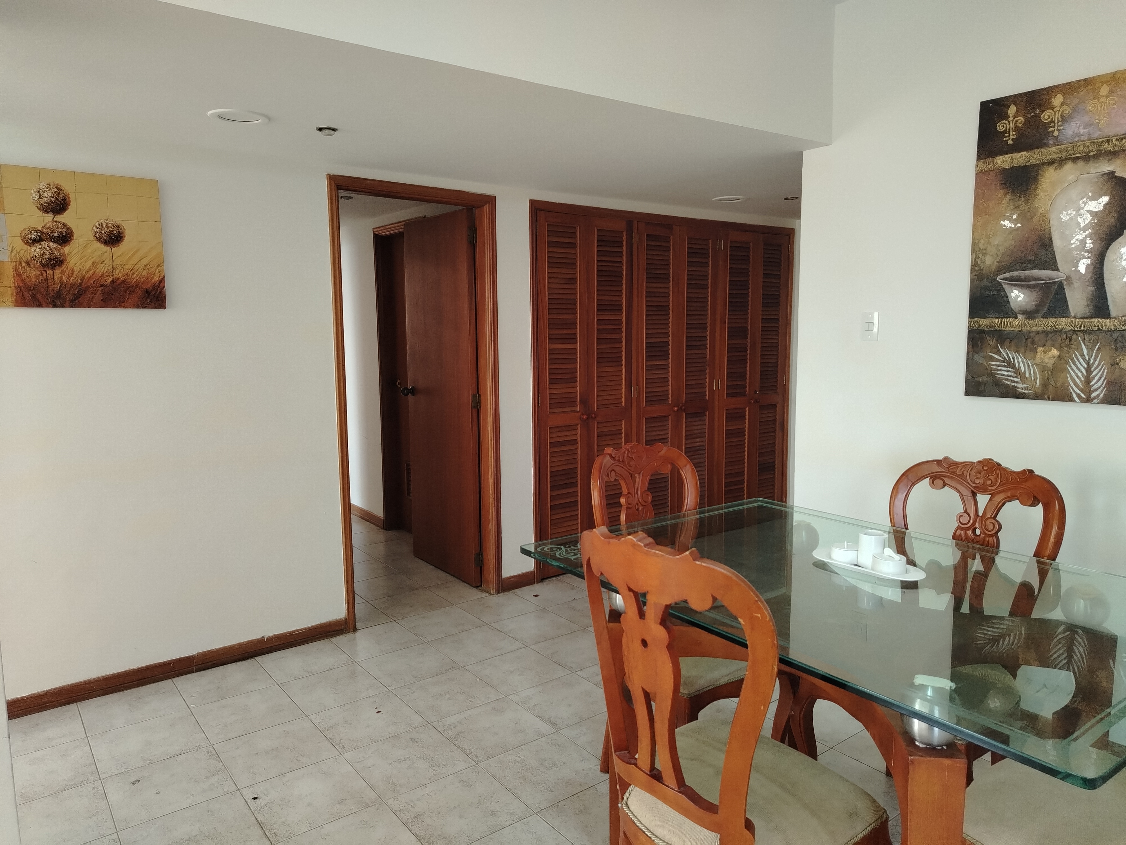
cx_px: 563
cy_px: 422
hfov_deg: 71.6
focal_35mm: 24
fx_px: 781
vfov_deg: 56.8
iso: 1022
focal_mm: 5.25
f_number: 1.75
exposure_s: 1/100
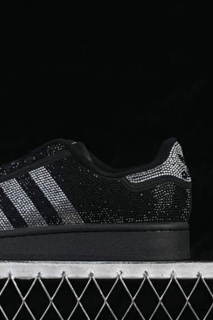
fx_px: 1012
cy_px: 160
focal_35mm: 114
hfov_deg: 12.0
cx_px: 39
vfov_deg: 17.9
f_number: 6.3
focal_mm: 50
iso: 160
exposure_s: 1/60
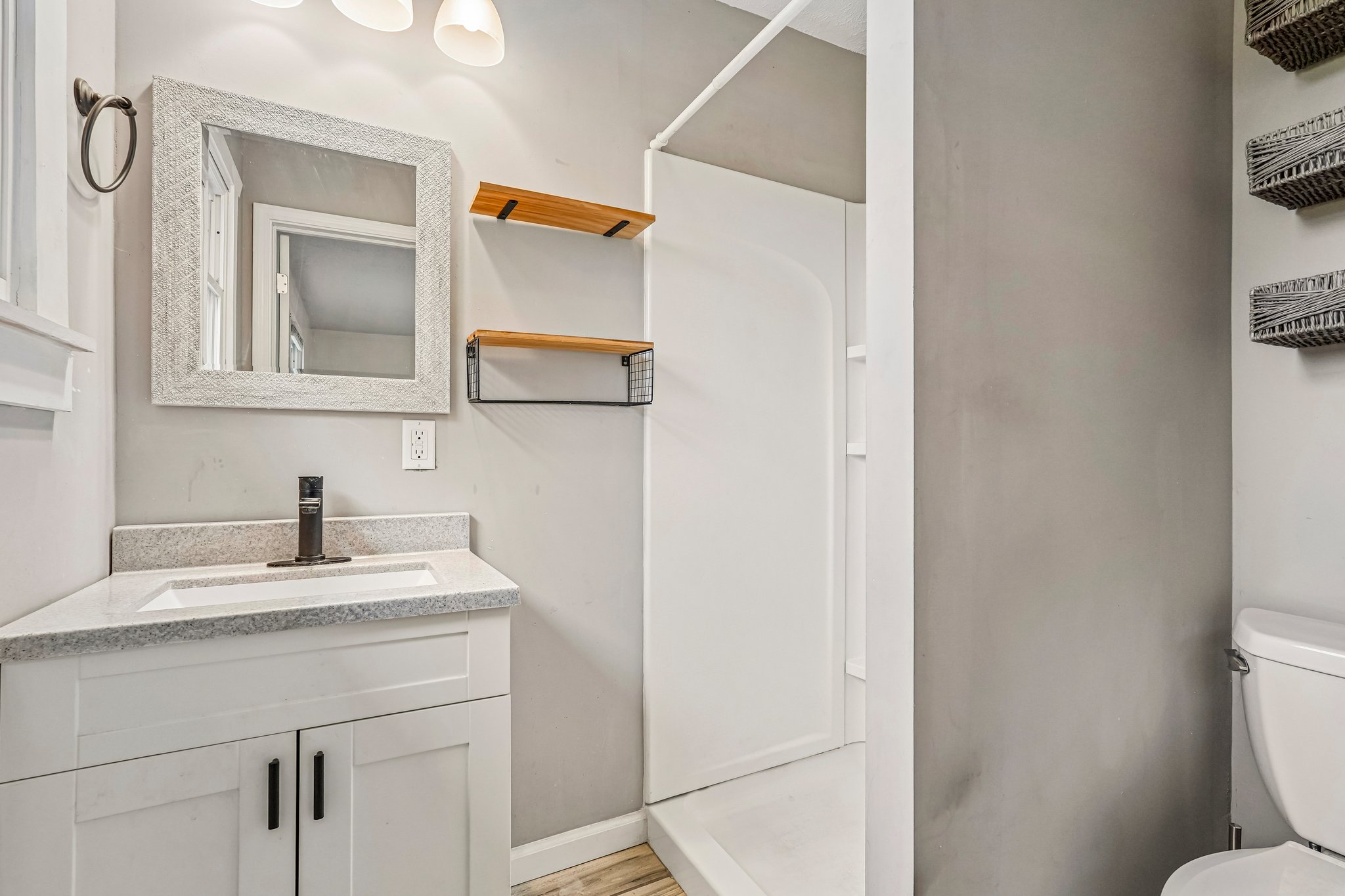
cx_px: 672
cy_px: 448
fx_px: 598
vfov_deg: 73.7
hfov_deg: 96.7
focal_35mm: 16
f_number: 8
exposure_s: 1/30
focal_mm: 16
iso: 640
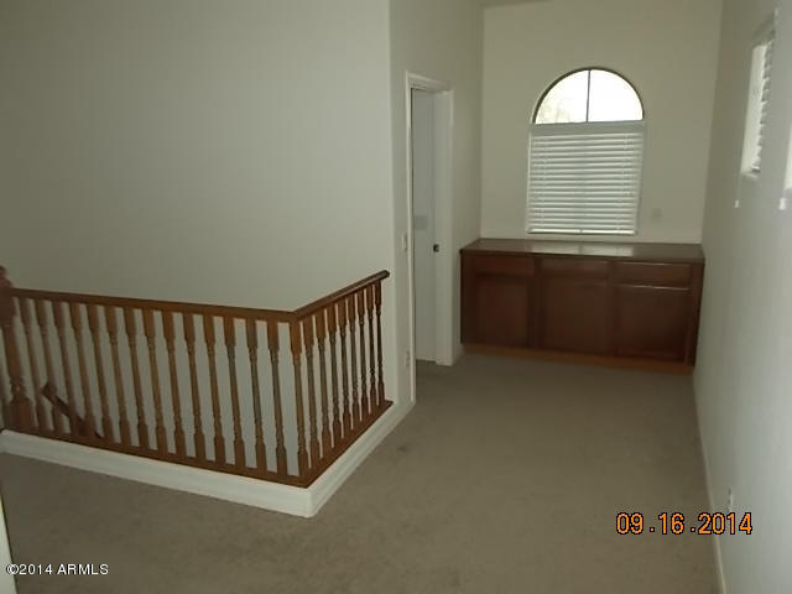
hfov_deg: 67.3
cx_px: 396
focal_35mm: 26
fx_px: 595
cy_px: 297
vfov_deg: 53.1
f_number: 3.2
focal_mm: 4.6
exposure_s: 1/25
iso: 250
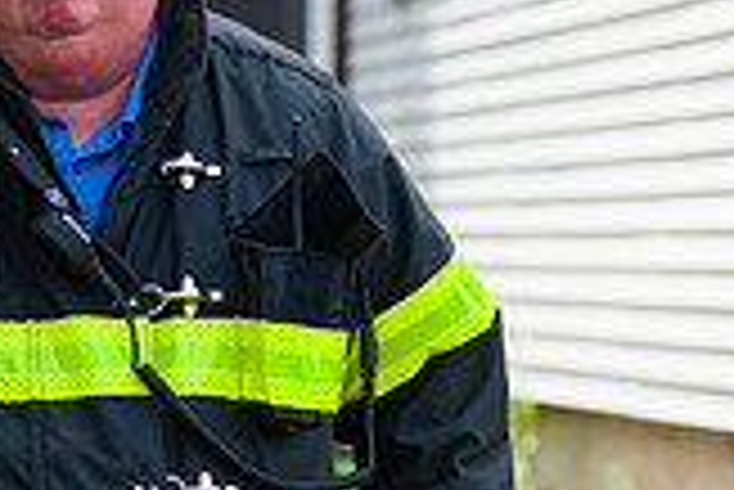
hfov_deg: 8.2
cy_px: 427
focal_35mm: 249
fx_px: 5081
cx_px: 81
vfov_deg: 5.5
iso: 200
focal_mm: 70
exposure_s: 1/1000
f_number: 3.2
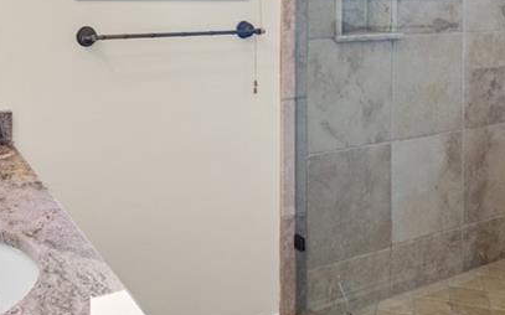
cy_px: -11
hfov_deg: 48.0
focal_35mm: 41
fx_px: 564
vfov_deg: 28.9
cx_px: 211
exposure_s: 1/20
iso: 400
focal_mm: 16
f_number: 8
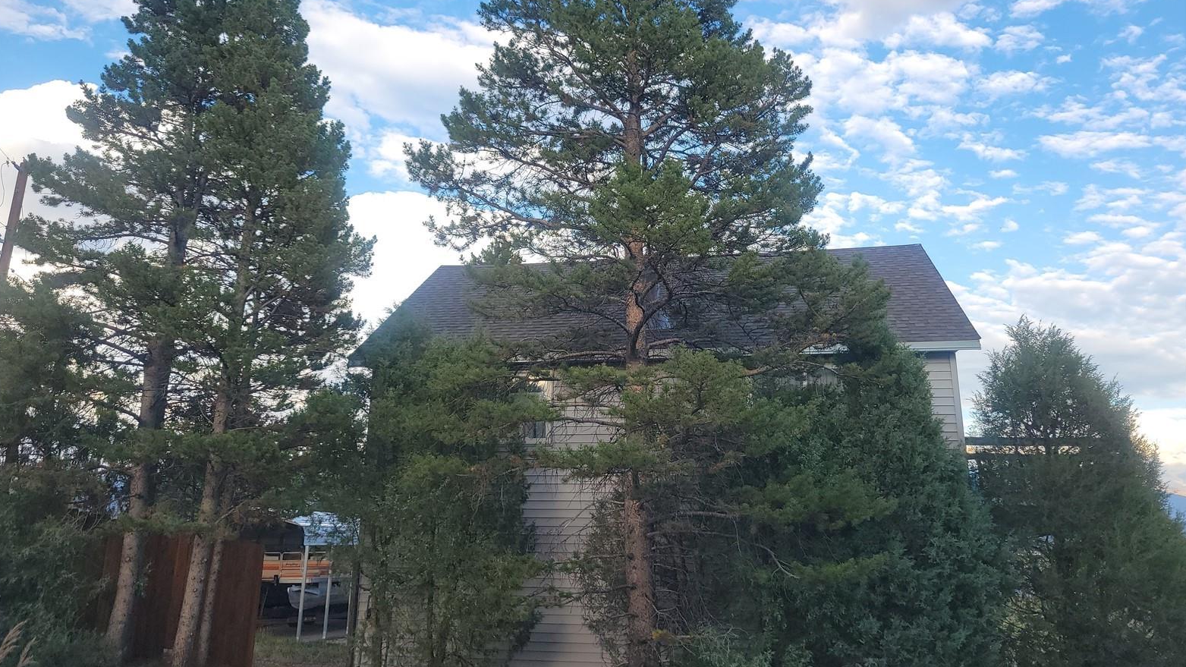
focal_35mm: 29
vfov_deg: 40.0
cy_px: 275
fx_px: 912
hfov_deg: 66.1
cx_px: 584
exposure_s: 1/373
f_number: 1.8
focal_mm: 5.4
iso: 40
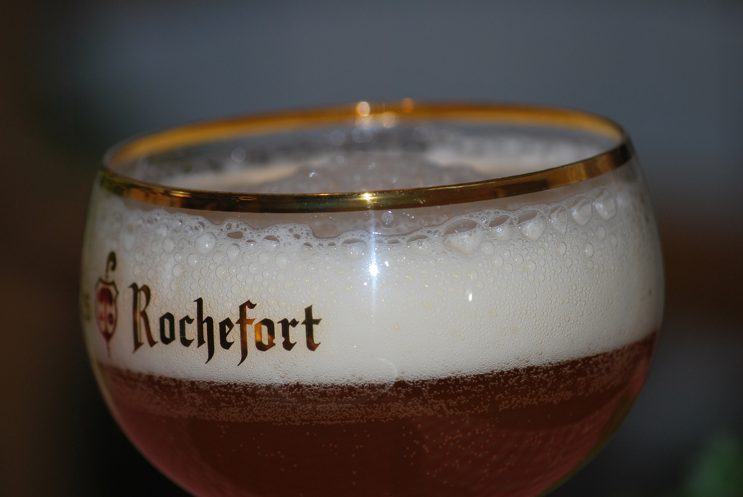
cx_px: 372
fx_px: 6044
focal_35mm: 292
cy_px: 248
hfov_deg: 7.0
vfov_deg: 4.7
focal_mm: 195
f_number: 5
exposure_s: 1/60
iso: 200
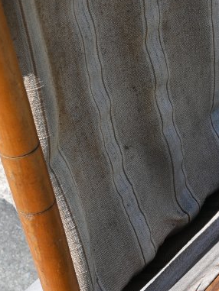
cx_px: 224
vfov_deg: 18.6
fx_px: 881
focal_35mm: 105
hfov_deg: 13.9
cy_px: 241
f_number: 6.3
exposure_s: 1/320
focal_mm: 23
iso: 100
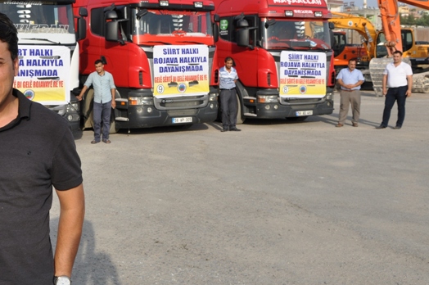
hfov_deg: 35.8
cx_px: 131
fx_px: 655
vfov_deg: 24.4
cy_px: 86
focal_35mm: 55
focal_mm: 24
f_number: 8
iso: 200
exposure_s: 1/250
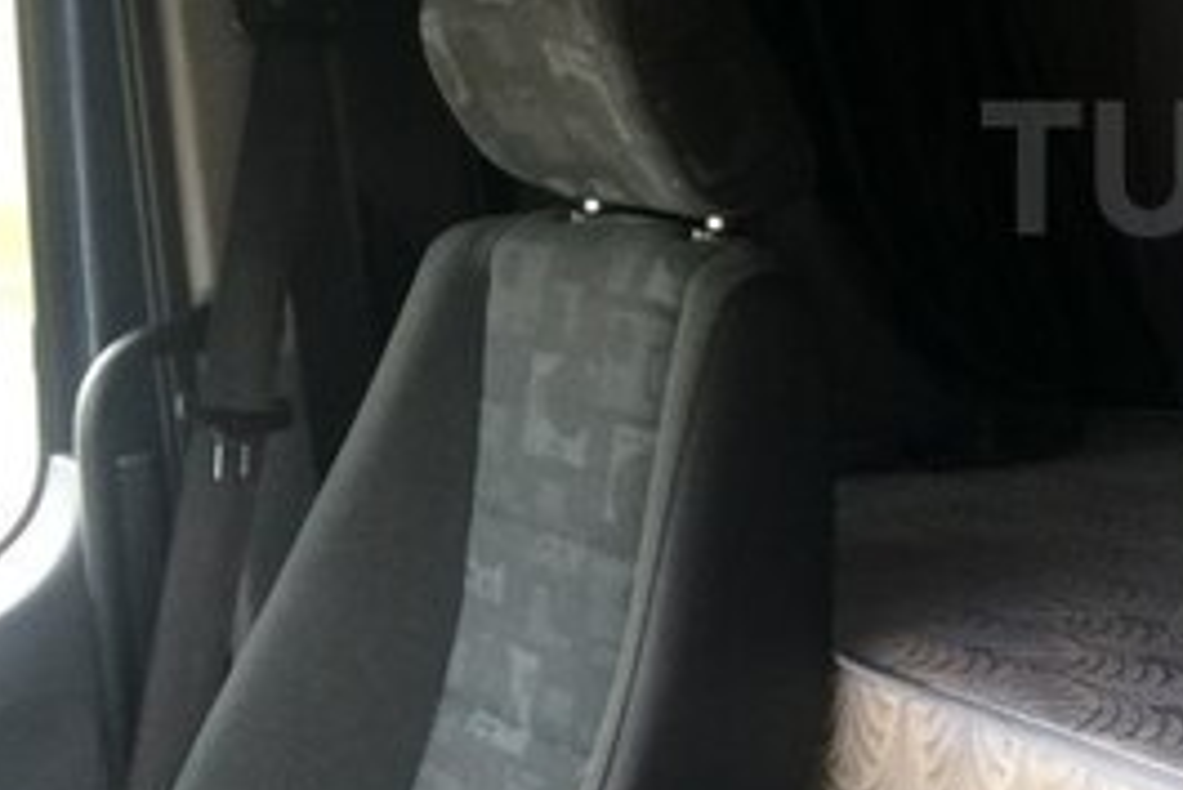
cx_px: 1437
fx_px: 2466
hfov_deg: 24.3
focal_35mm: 75
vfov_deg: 18.1
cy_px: 167
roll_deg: +3.2
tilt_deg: -9.8
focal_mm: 4.15
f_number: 2.2
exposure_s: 1/33
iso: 40
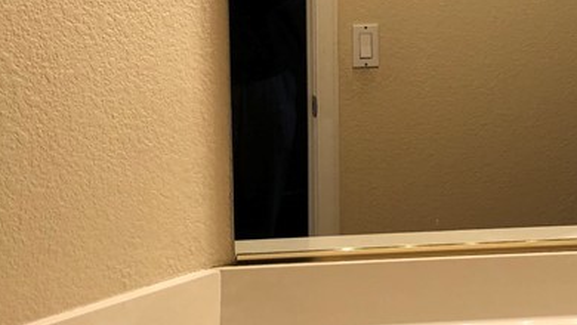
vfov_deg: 15.1
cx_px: 392
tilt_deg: -9.9
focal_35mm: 80
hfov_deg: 26.3
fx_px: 1225
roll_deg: +0.8
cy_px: 160
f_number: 1.8
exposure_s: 1/24
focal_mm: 3.99
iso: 40
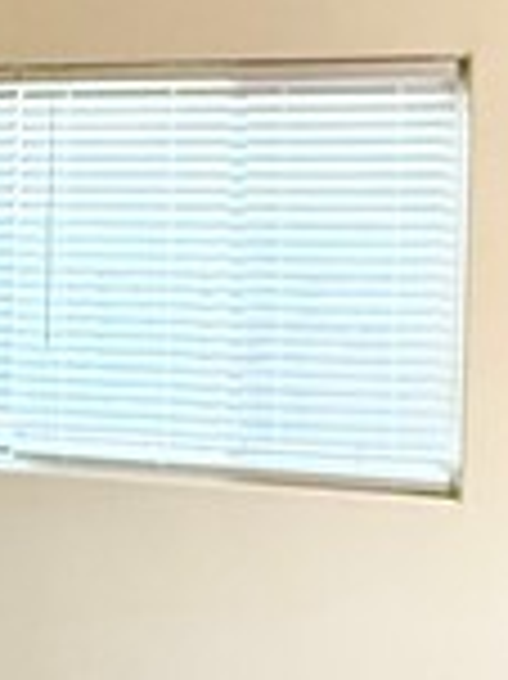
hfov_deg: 13.9
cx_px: -400
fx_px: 1862
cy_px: 261
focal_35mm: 95
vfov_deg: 20.6
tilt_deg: +0.3
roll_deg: -1.0
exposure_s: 1/60
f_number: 2.2
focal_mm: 2.22
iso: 250
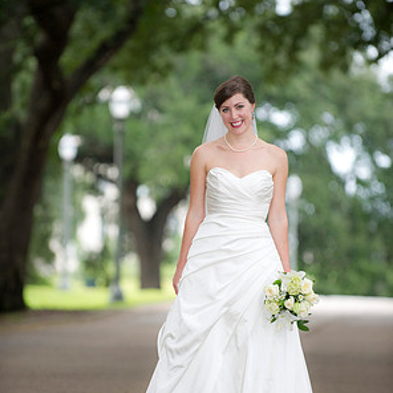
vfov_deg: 7.7
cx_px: 196
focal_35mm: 226
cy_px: 208
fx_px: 2903
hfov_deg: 7.7
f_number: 2.8
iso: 400
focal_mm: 175
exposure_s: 1/250
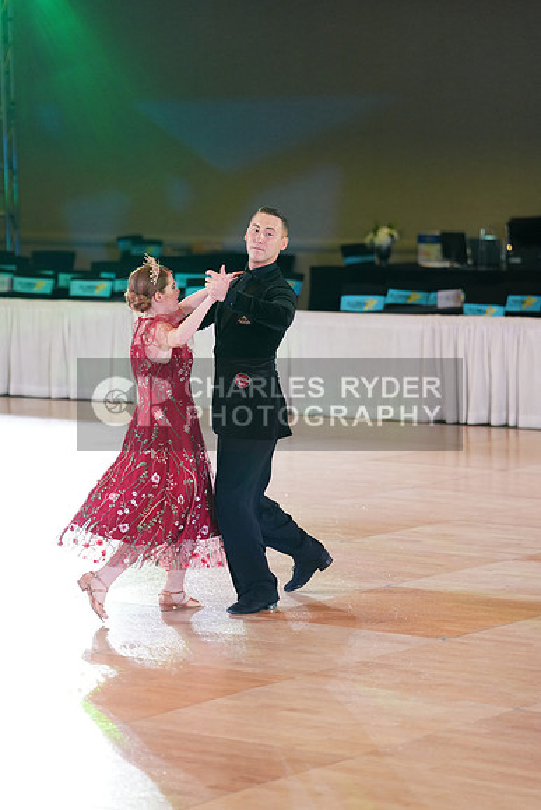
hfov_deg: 10.6
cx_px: 270
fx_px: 2906
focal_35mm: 129
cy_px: 405
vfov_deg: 15.9
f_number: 2.8
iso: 2500
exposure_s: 1/500
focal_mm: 129
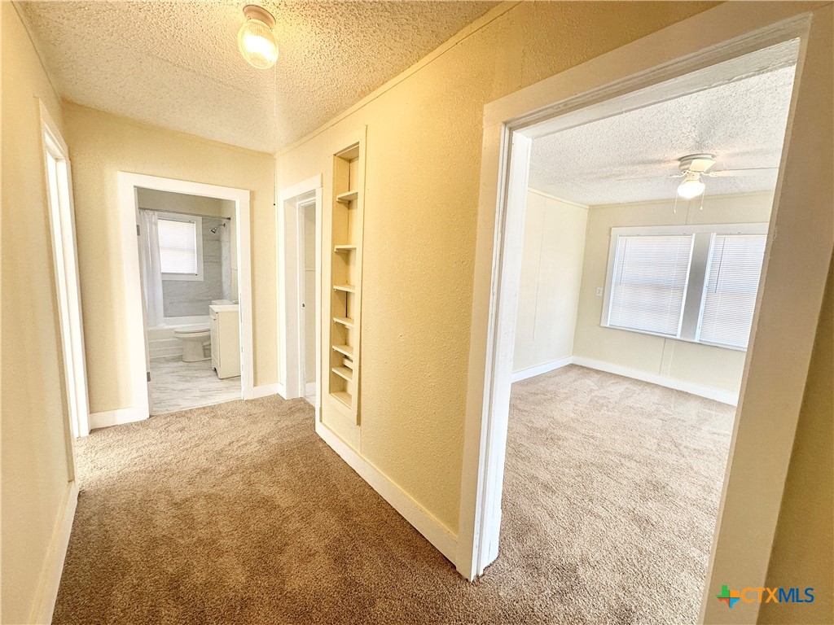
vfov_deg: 85.7
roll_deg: -2.9
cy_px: 312
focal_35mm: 14
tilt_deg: -6.6
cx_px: 417
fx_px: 337
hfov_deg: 102.1
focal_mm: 2.22
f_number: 2.2
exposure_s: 1/120
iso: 125
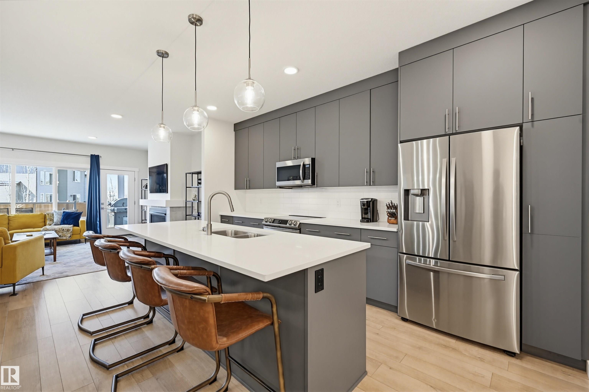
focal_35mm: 16
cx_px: 294
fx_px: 253
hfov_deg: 98.6
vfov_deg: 75.4
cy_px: 196
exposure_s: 1/8
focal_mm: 15.5
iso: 400
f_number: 8
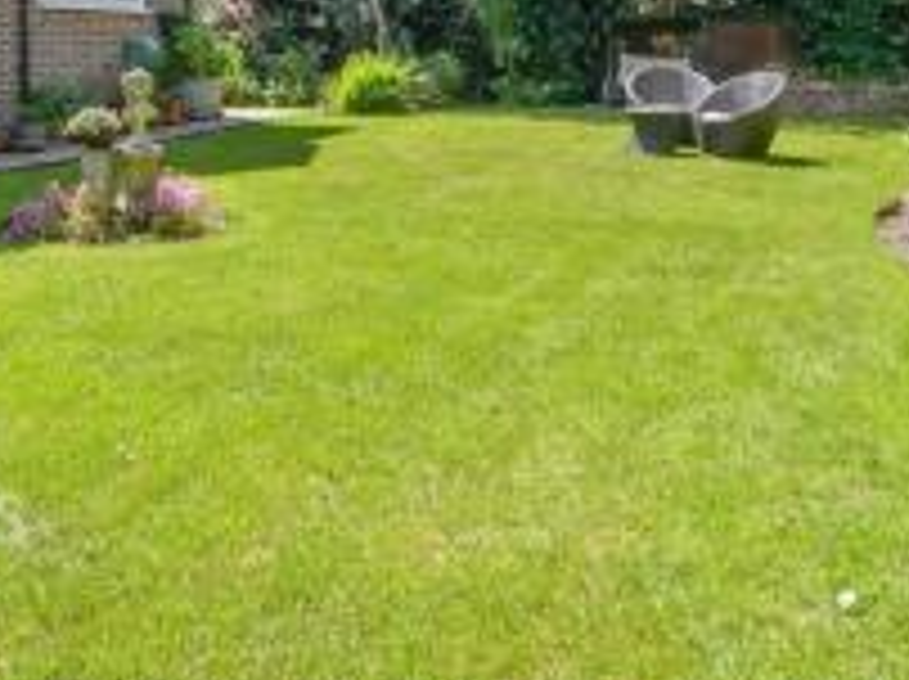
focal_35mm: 34
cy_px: 20
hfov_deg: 53.6
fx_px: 892
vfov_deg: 37.8
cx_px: 360
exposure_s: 1/200
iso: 160
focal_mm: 10
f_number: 8
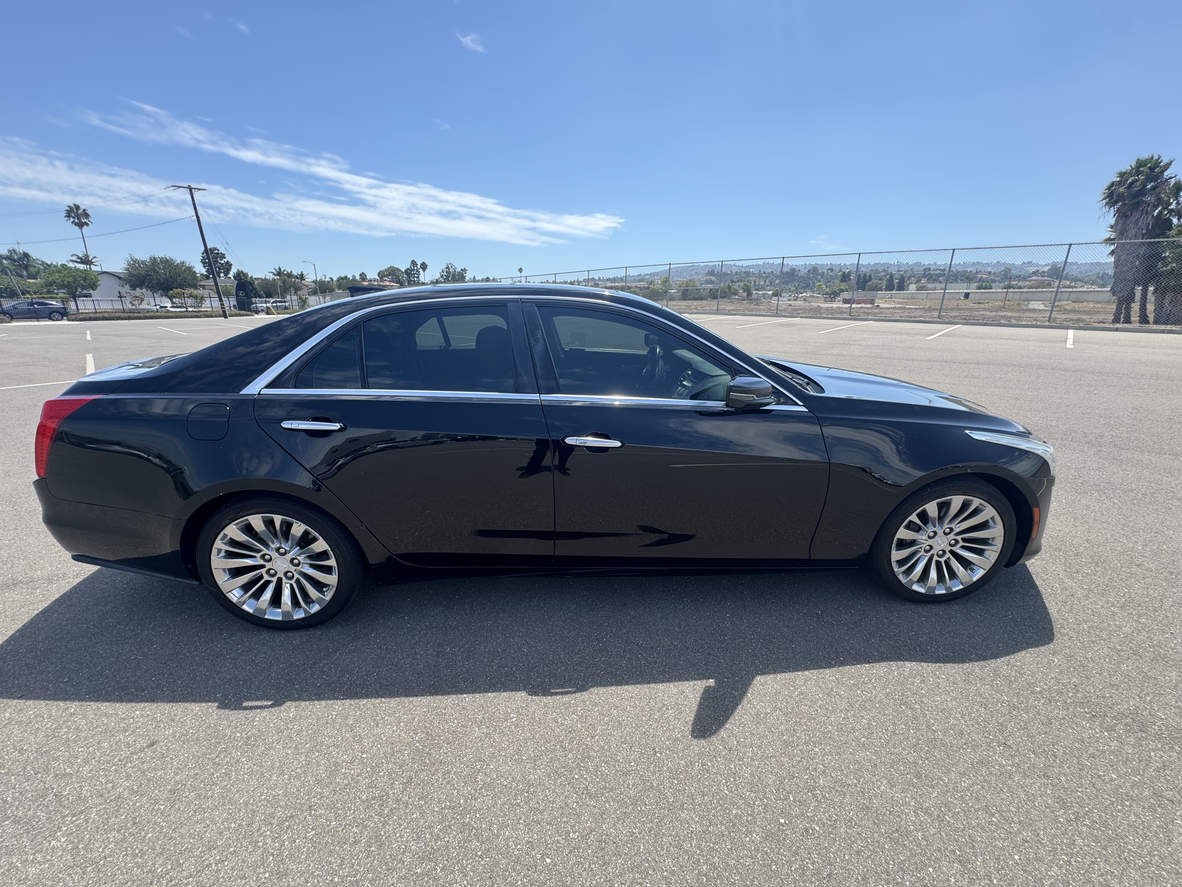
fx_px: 478
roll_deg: -2.0
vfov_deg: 85.7
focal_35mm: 14
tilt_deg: -16.8
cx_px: 591
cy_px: 444
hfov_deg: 102.1
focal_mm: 2.22
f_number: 2.2
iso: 40
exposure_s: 1/435
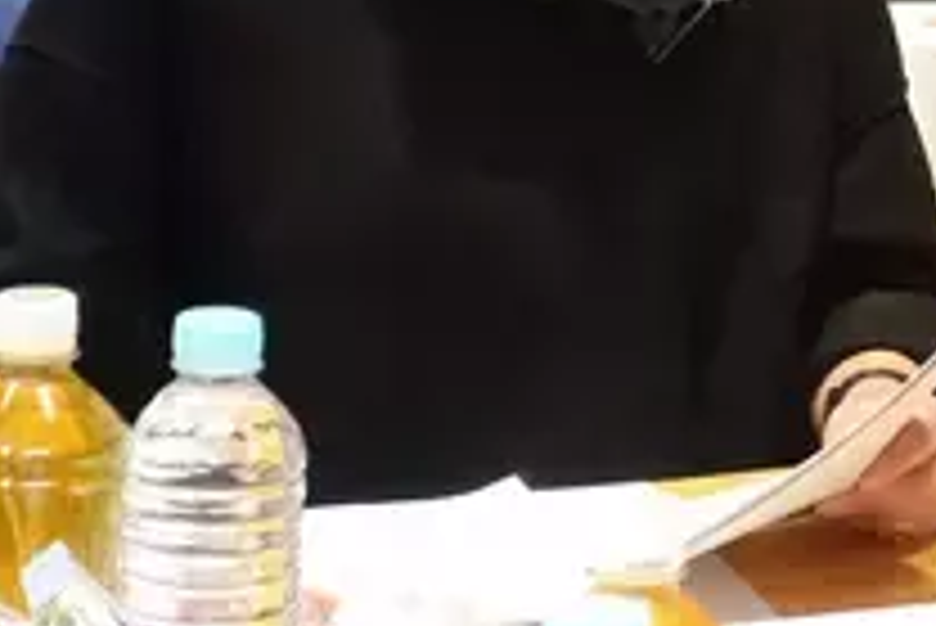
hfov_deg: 11.8
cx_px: 1346
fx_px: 4345
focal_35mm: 167
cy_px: 9
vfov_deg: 8.2
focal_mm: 21.19
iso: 4000
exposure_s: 1/250
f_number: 2.8
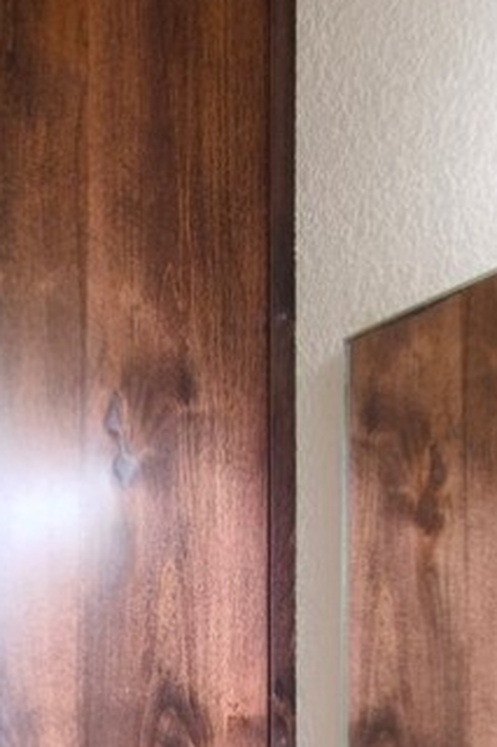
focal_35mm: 162
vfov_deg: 11.5
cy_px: 1440
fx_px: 3358
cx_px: -198
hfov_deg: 8.3
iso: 100
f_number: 4
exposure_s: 1/6
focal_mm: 16
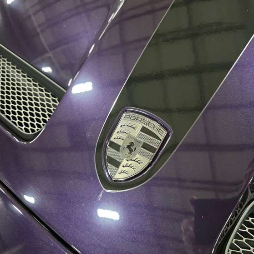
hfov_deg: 57.0
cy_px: 129
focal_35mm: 28
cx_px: 149
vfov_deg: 57.3
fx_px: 232
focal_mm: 6.3
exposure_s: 1/120
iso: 1600
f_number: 1.7
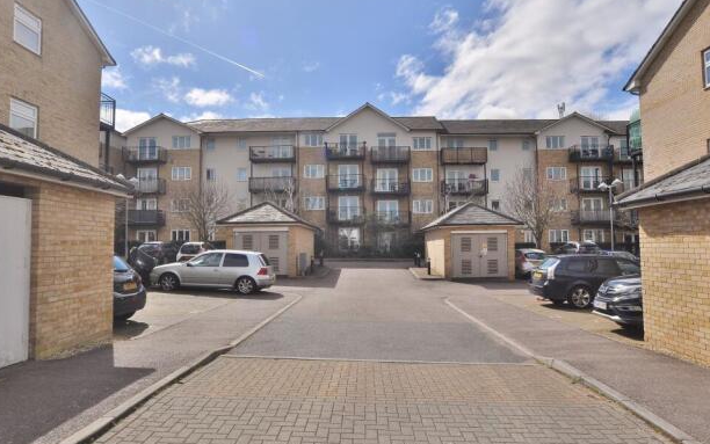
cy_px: 204
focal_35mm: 25
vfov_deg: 50.1
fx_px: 475
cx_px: 367
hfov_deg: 73.5
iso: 200
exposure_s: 1/500
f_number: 11
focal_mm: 15
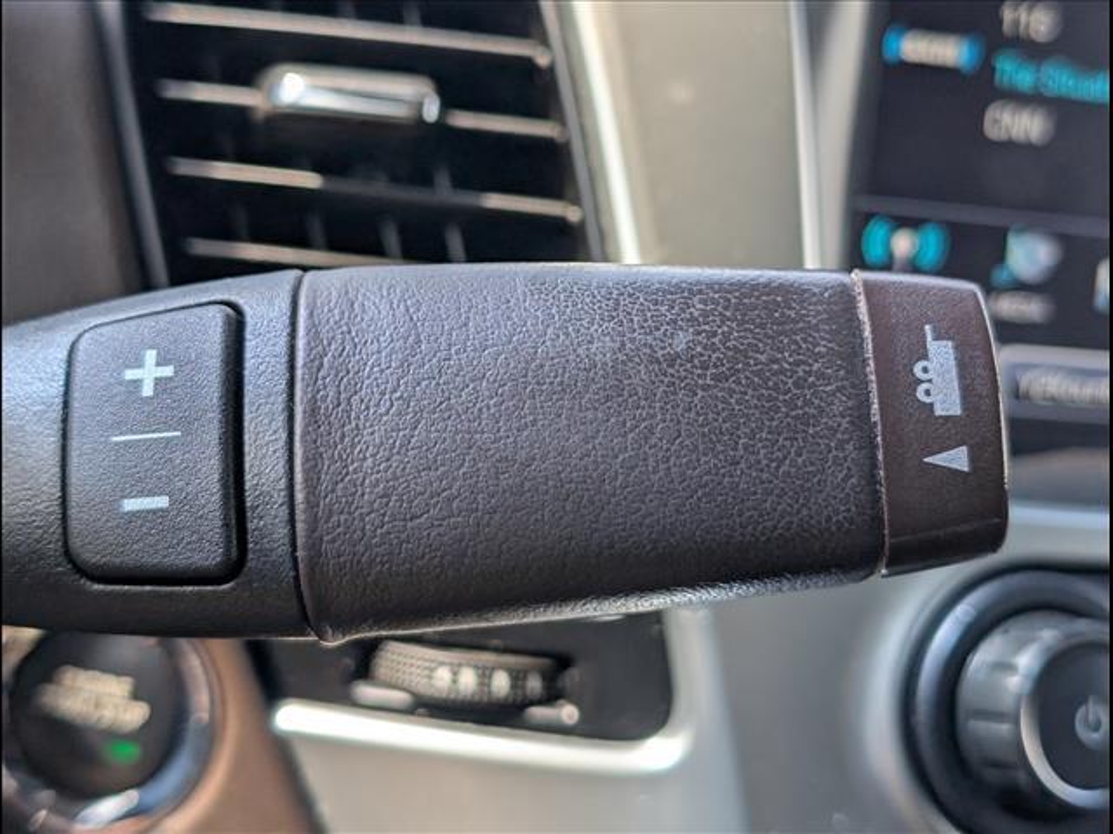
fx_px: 1575
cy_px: 417
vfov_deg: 29.7
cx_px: 556
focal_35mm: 49
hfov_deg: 38.9
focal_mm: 6.9
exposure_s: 1/263
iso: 36
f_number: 1.68
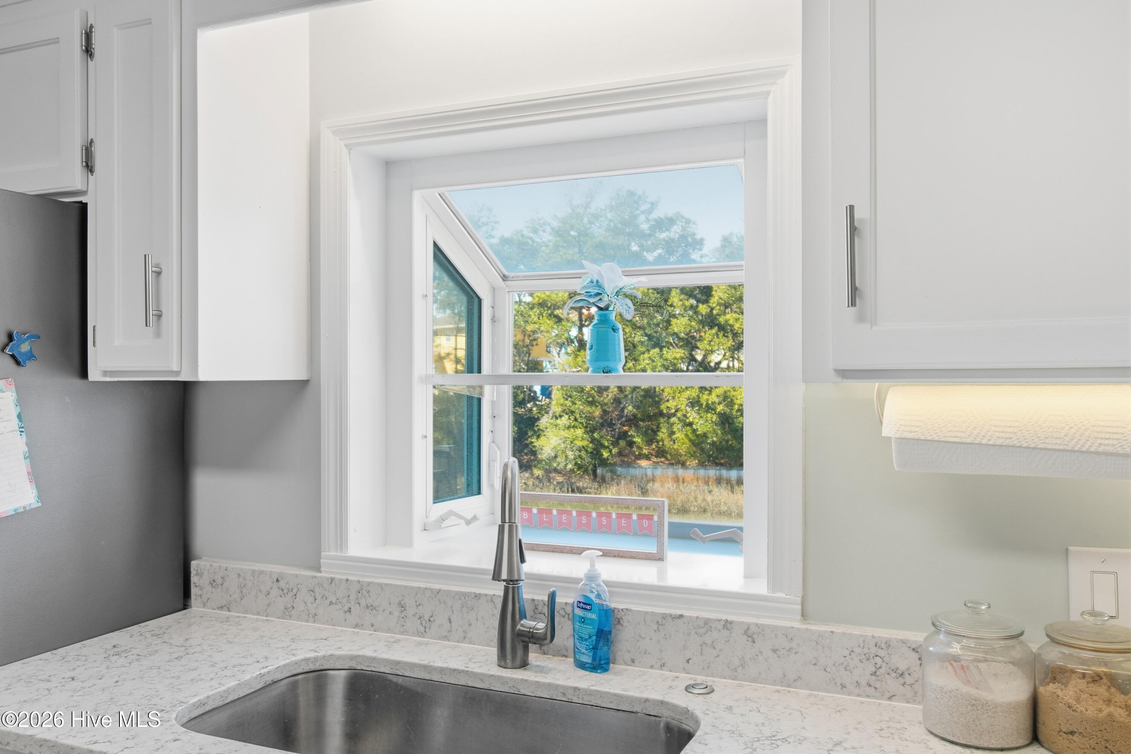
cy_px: 377
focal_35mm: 30
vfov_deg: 43.6
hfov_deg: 61.9
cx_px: 566
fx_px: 942
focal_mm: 20
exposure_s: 1/160
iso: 100
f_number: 6.3
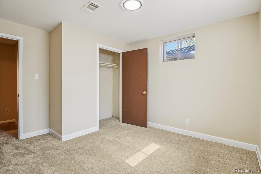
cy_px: 87
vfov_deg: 72.0
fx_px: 120
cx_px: 130
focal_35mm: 16
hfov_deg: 95.0
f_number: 8
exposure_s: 1/30
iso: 400
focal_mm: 11
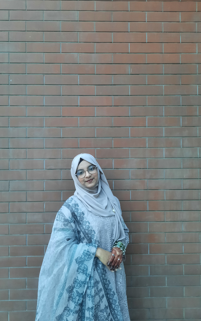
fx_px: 237
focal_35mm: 27
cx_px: 86
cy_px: 160
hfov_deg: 45.9
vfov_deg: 68.4
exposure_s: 1/33
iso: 250
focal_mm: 4.6
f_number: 2
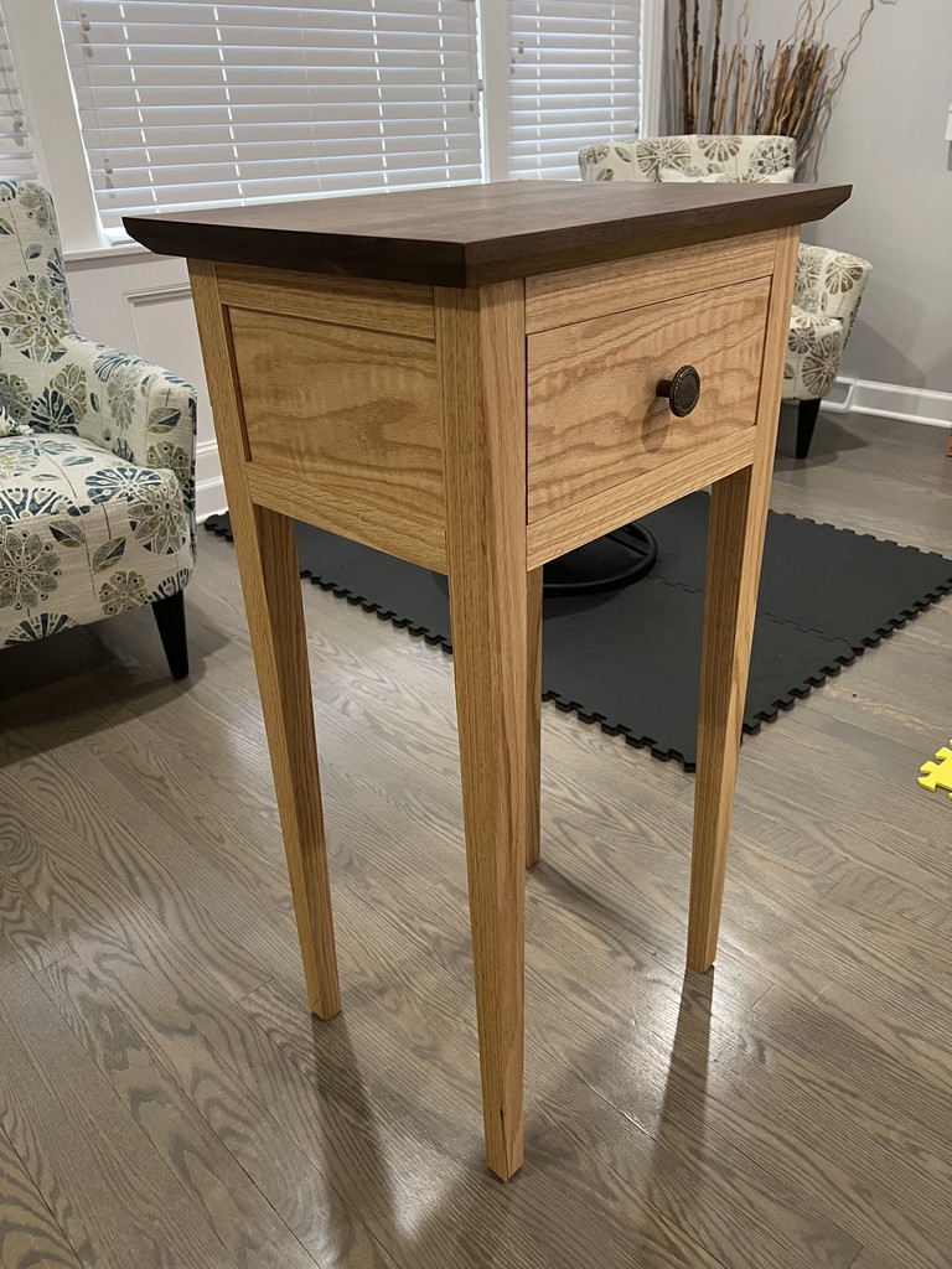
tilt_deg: -28.8
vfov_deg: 67.3
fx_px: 953
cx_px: 476
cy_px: 634
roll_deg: +3.9
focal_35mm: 26
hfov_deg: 53.1
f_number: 1.5
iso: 250
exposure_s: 1/60
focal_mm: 5.7
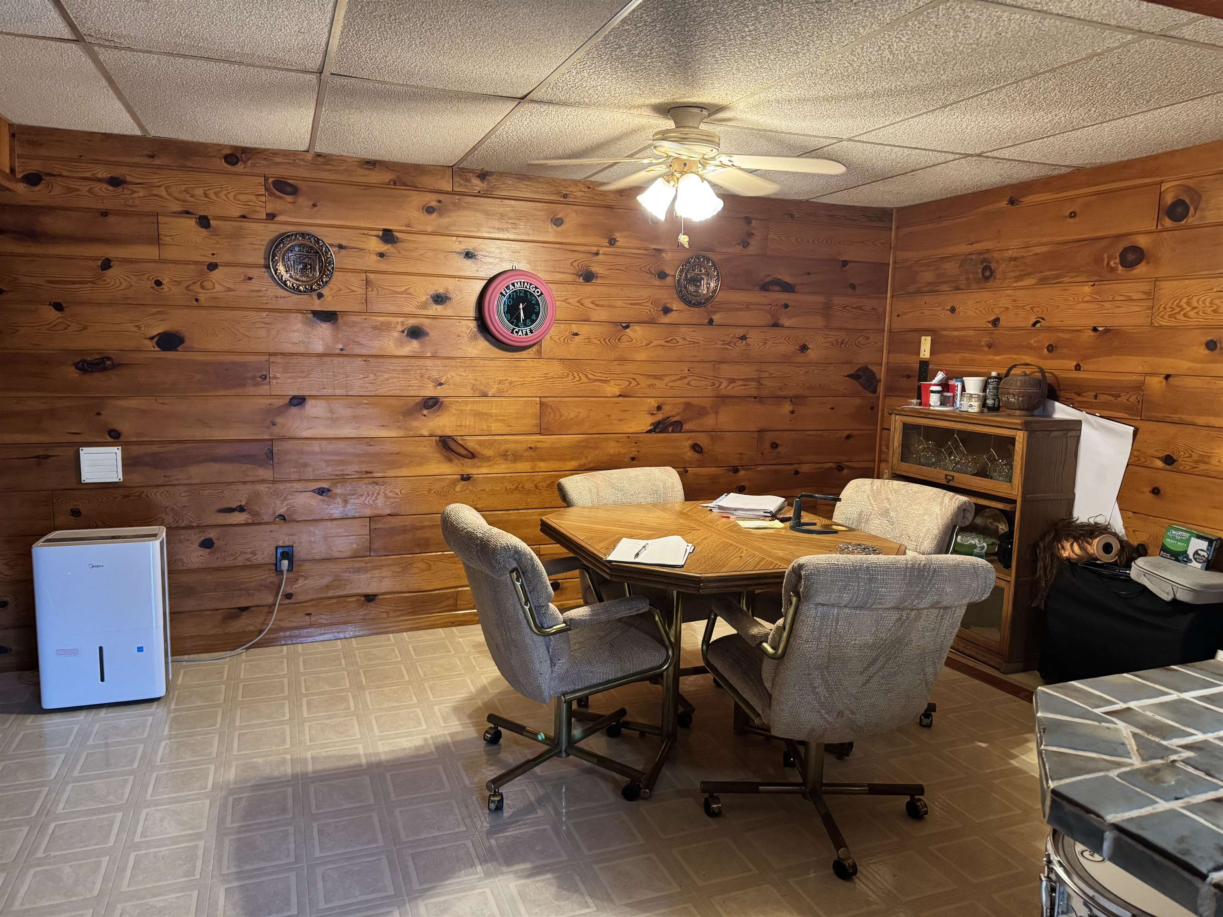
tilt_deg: -7.8
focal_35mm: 24
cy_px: 458
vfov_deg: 56.8
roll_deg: -1.5
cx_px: 612
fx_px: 848
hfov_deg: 71.6
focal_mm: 6.76
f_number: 1.78
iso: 640
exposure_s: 1/40
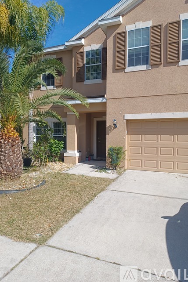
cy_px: 137
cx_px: 81
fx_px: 211
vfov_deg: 67.4
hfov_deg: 47.8
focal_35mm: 27
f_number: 1.8
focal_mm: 4.6
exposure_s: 1/444
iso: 32
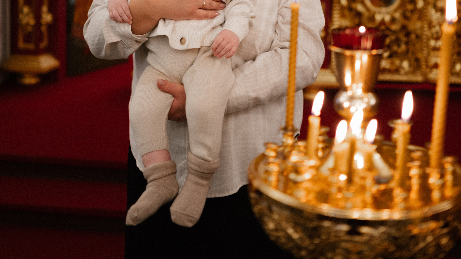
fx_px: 672
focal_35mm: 55
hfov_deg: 37.8
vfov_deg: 20.7
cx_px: 230
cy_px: -30
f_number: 1.8
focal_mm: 35
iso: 1000
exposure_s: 1/320
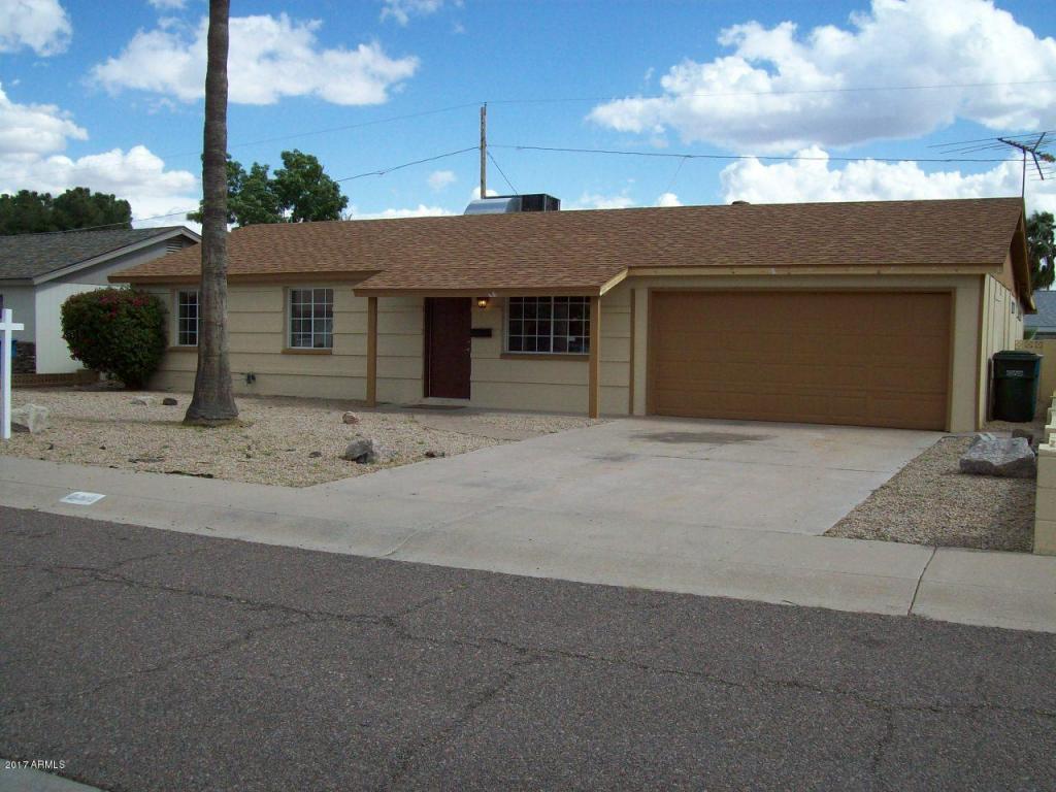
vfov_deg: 39.7
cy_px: 396
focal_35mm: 36
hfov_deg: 51.4
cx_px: 528
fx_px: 1098
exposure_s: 1/578
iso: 80
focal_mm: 6
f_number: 4.8
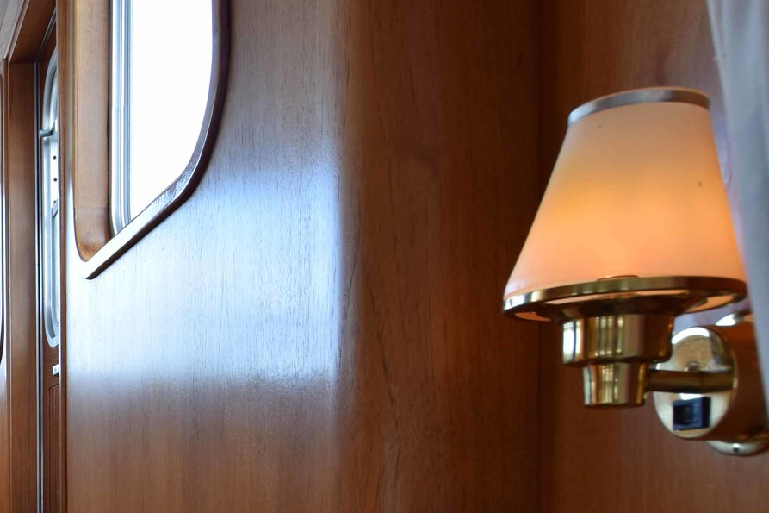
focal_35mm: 42
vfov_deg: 30.0
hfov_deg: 33.0
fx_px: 897
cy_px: 496
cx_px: -253
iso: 100
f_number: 6.3
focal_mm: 10
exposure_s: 1/20
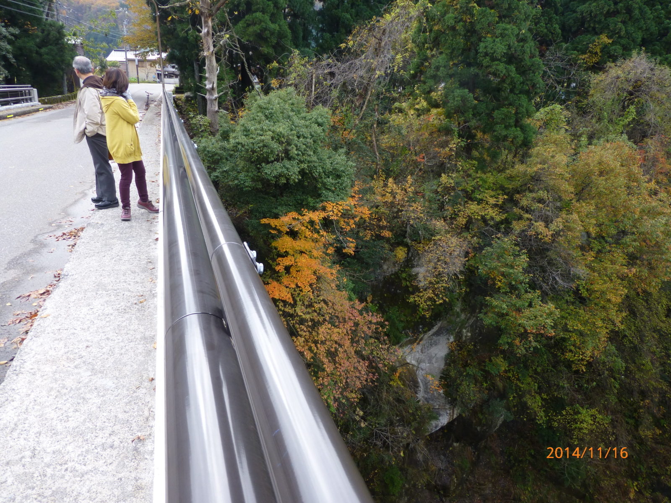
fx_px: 465
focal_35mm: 24
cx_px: 336
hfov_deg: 71.6
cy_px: 252
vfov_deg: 56.8
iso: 100
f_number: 3.5
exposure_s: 1/125
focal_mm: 4.3
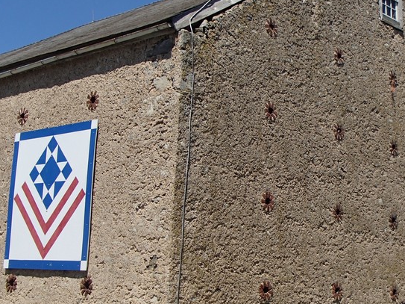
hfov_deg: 30.3
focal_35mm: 63
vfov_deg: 23.3
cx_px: 293
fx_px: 737
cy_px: 165
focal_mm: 6.83
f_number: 13
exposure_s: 1/100
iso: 100
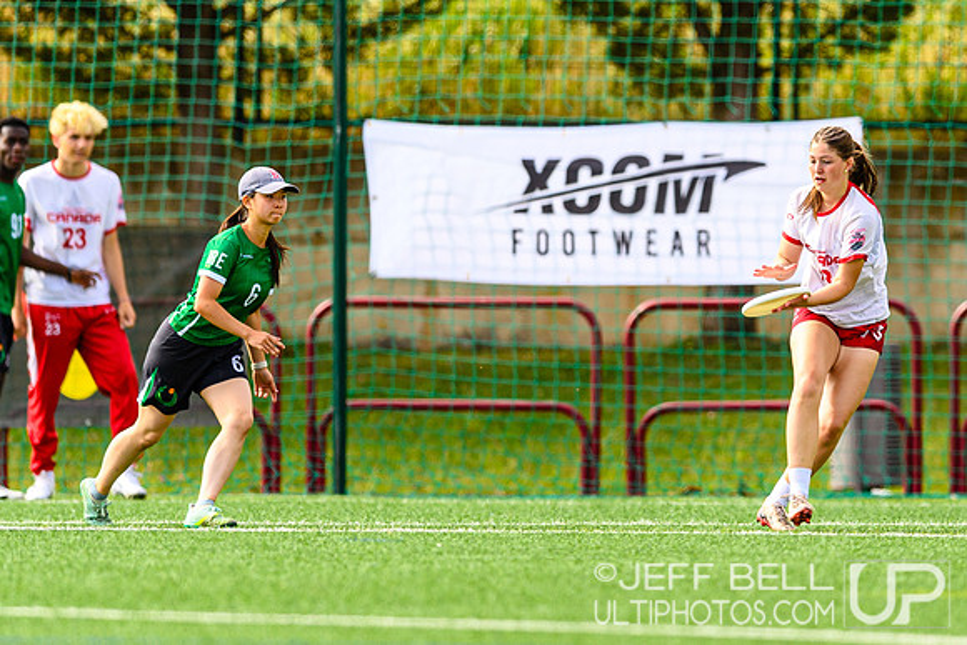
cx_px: 781
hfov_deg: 2.5
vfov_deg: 1.6
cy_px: 314
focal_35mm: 834
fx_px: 22412
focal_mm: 400
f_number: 3.2
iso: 160
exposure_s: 1/1250
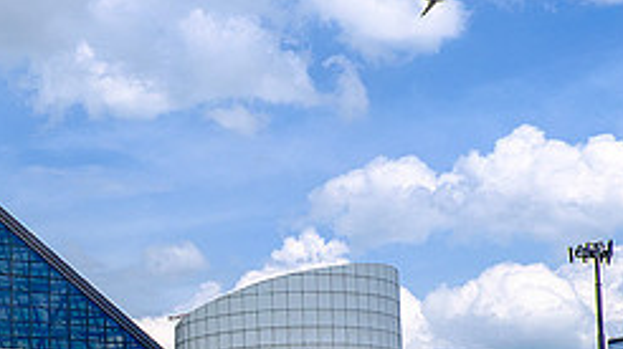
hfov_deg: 20.9
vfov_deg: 12.0
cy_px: 401
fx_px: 1634
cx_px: 13
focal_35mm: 99
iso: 400
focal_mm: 26.5
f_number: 7.1
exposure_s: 1/1800
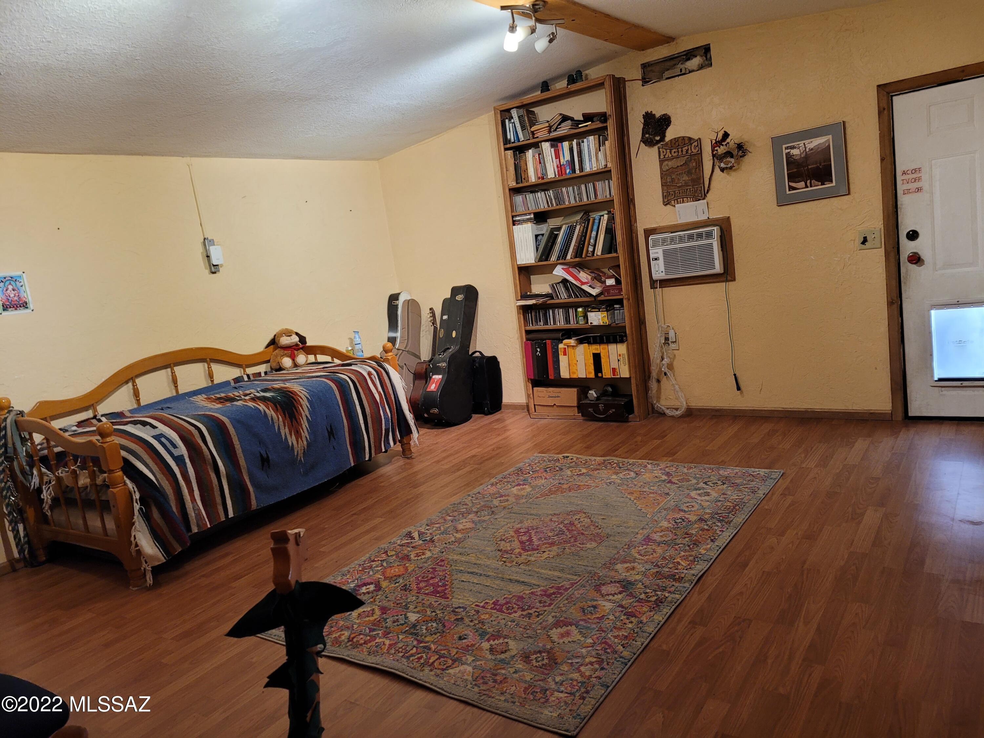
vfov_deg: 53.1
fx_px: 739
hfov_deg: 67.3
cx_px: 492
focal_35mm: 26
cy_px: 369
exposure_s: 1/40
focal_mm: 5.4
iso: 200
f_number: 1.8
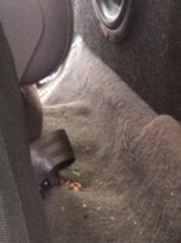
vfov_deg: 19.6
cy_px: 41
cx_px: 197
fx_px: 693
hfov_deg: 14.6
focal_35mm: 99
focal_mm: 3.85
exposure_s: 1/15
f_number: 2.8
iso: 640
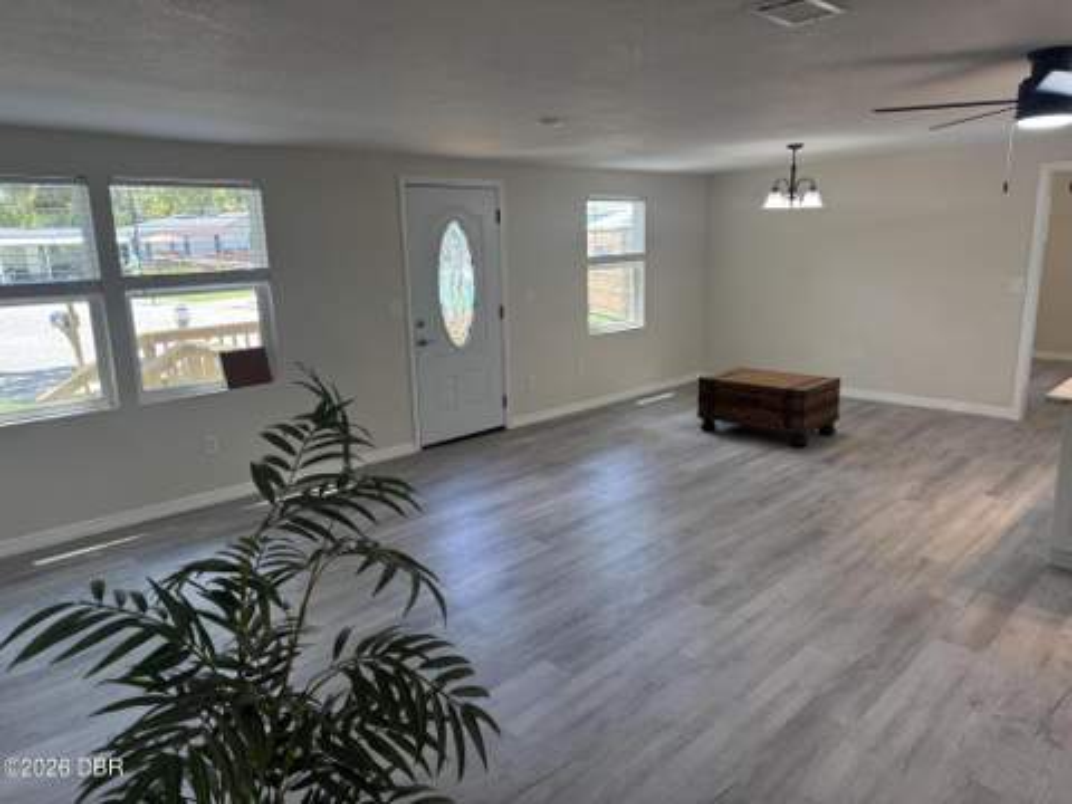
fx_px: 743
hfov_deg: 71.6
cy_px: 402
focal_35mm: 24
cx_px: 536
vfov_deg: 56.8
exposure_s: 1/120
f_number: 1.78
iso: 100
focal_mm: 6.76
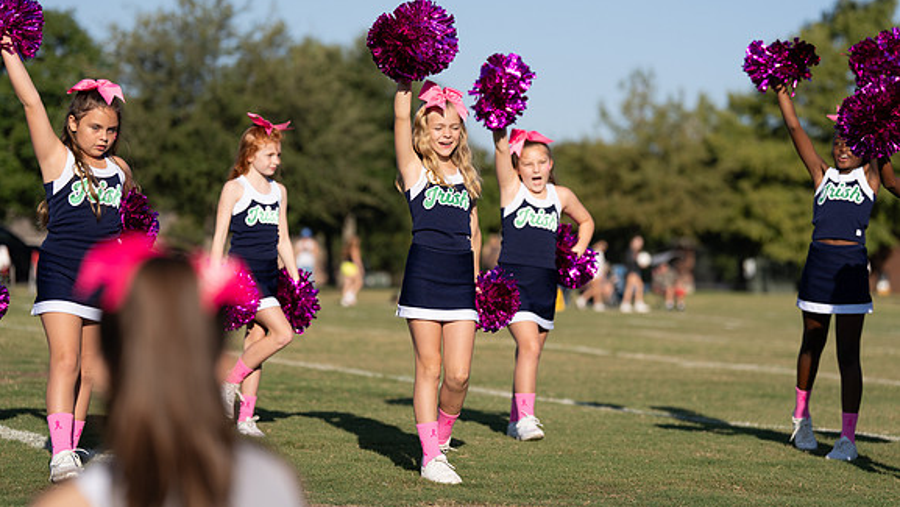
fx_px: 2865
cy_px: 219
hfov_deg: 17.9
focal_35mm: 120
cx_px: 449
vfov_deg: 10.1
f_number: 2.8
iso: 200
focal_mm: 114
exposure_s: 1/4000
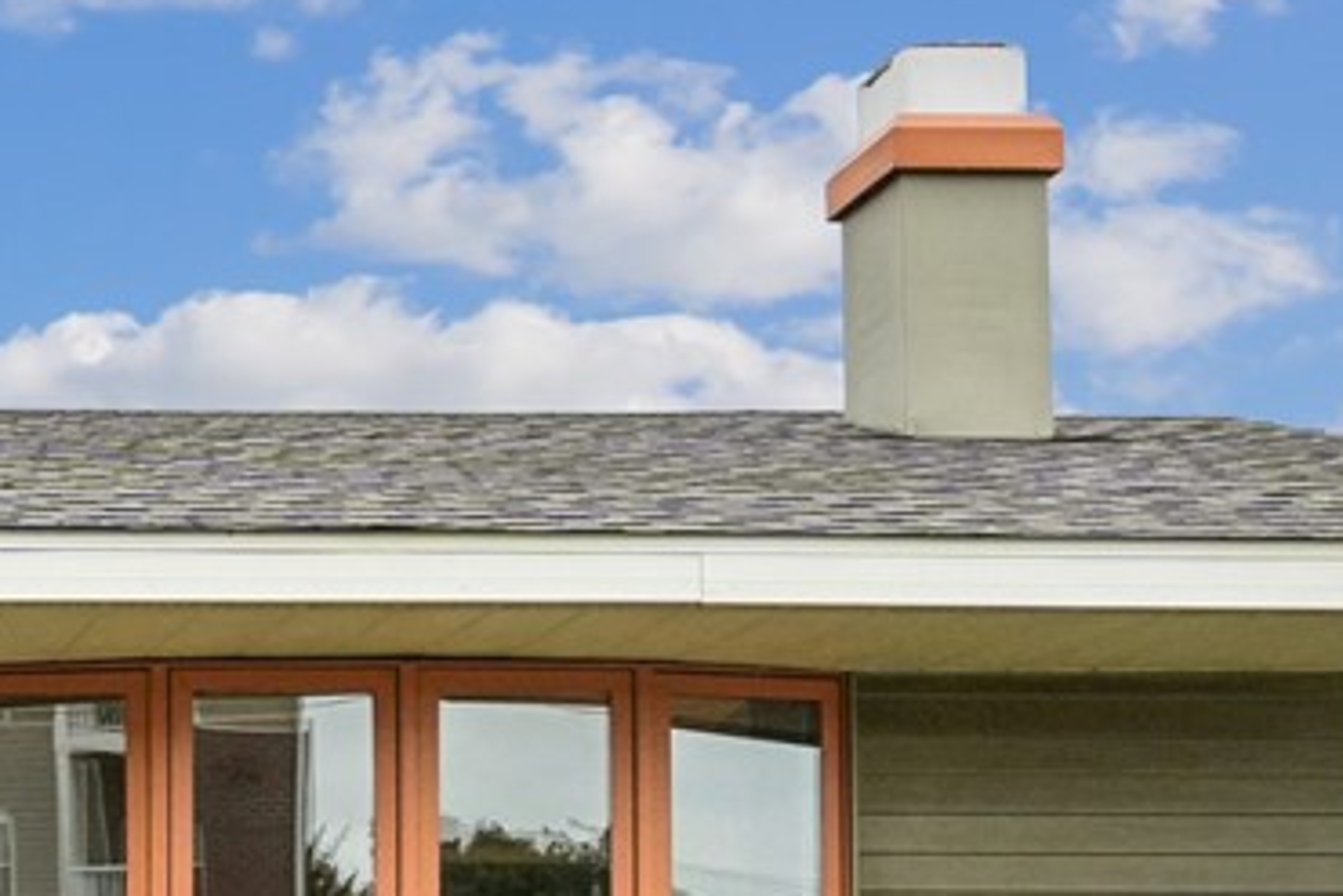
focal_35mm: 78
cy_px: 981
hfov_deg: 22.7
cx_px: -474
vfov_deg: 17.0
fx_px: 2911
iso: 640
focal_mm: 17
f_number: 9
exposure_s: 1/160
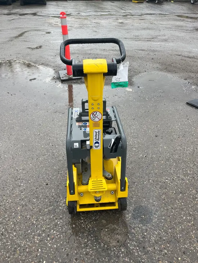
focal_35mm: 26
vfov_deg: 67.3
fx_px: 198
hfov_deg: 53.1
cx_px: 99
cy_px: 132
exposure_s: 1/1422
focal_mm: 5.1
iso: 50
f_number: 1.6
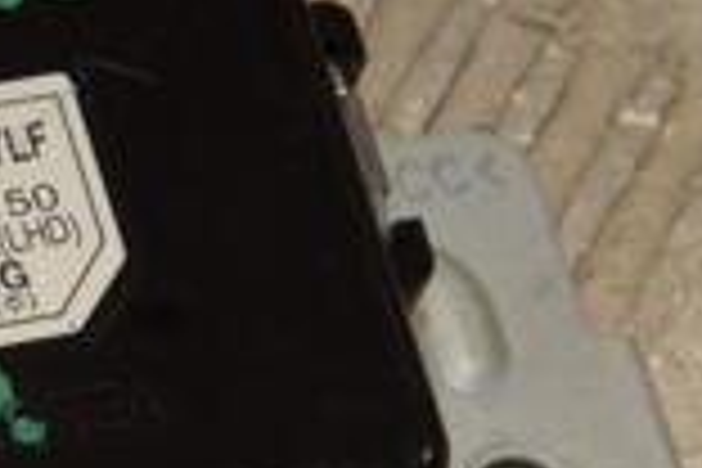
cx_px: -140
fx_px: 8989
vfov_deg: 3.0
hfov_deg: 4.5
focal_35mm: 461
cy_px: 315
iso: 800
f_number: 9
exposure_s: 1/200
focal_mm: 80
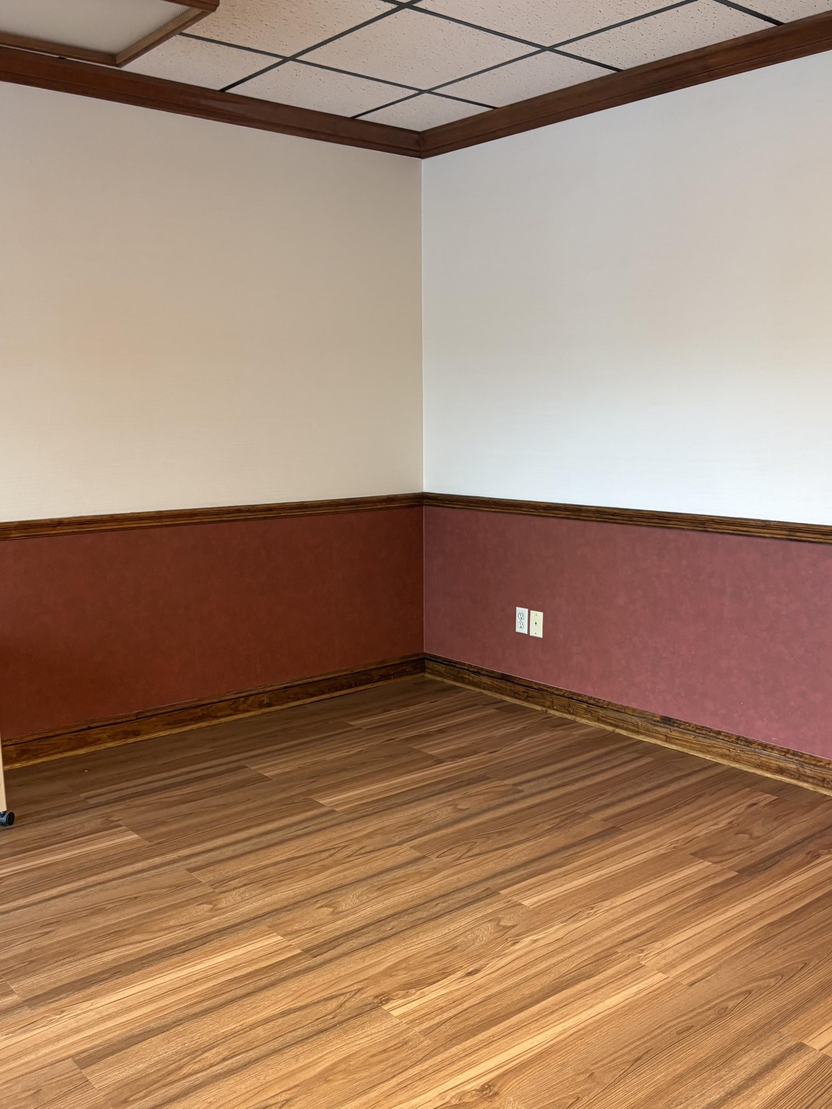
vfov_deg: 56.3
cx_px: 392
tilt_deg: -12.8
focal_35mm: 32
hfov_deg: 44.1
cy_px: 670
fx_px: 1025
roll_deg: +1.2
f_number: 1.6
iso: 160
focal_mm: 5.96
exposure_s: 1/60
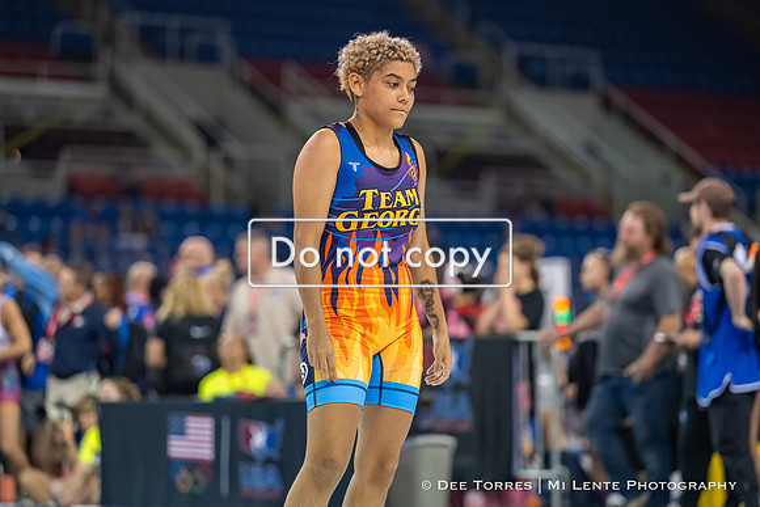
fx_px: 3676
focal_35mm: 174
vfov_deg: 7.9
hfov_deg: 11.8
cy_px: 275
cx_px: 358
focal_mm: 145
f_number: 2.8
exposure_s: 1/800
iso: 2500
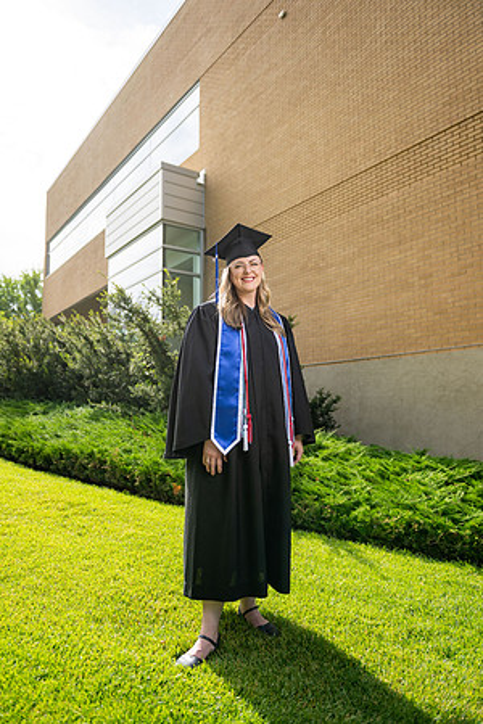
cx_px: 242
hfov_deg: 49.6
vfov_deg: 69.4
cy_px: 362
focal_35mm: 26
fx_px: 523
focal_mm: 26
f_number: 2.8
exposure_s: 1/1600
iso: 100
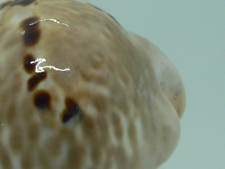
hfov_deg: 21.5
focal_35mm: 89
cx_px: 23
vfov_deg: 16.5
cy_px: 120
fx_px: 579
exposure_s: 1/60
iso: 80
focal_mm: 4.6
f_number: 2.8
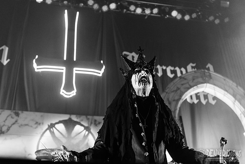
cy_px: 73
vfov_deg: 27.6
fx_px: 333
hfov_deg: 40.3
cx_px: 109
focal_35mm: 49
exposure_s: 1/320
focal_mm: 44
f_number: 3.2
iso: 2000
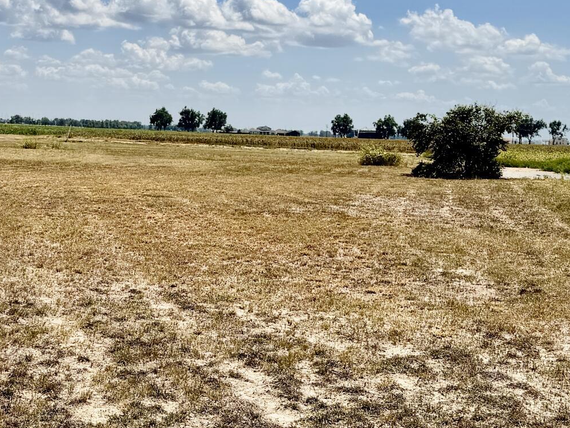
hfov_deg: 26.8
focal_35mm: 72
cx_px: 177
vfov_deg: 20.4
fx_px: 1186
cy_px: 239
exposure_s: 1/8130
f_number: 1.78
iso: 80
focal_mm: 6.76
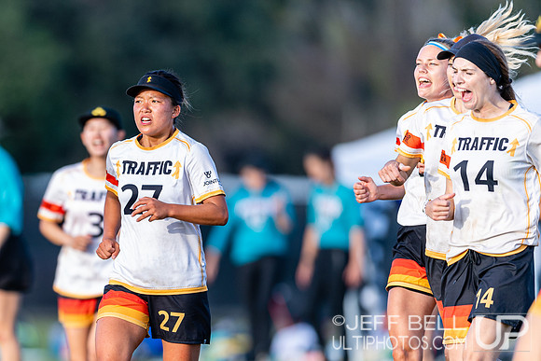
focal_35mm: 644
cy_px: 265
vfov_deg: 2.1
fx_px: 9678
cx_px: 106
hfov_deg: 3.2
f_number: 2.8
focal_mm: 400
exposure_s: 1/1000
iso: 250
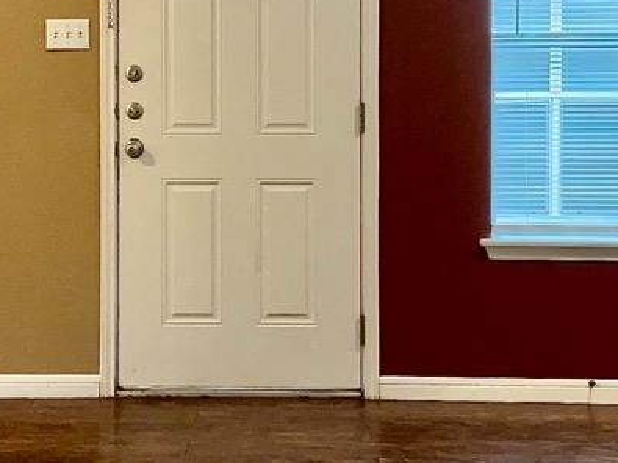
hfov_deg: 27.7
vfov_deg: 20.7
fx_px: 1249
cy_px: 77
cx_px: 260
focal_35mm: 70
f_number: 1.8
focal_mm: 3
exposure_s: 1/60
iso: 64
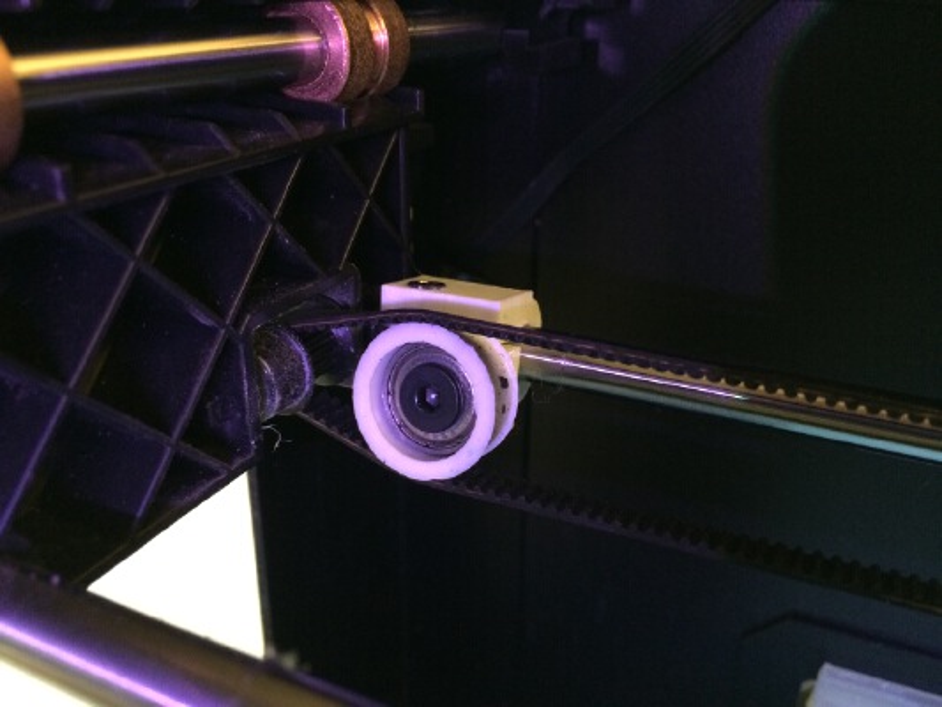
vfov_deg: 48.2
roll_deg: -0.2
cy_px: 354
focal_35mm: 29
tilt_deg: -23.1
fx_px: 789
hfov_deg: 61.6
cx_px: 471
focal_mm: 4.15
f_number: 2.2
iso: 320
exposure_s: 1/24
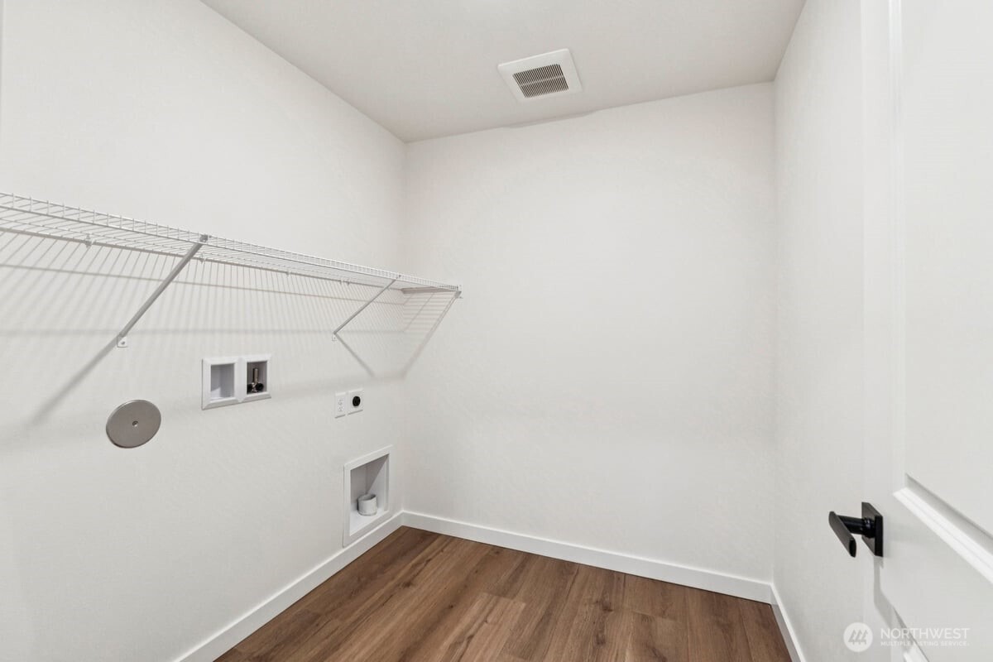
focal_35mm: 15
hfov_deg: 100.4
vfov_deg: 77.3
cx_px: 496
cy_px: 331
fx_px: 414
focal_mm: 10
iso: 250
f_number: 9
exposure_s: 1/4
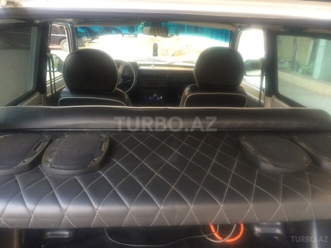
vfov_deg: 48.2
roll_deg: -2.1
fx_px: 277
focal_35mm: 29
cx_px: 166
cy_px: 124
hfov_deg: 61.7
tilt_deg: -18.1
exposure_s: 1/33
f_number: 2.2
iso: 50
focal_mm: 4.15
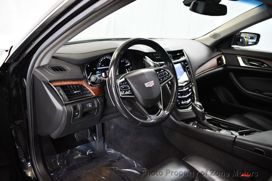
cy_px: 90
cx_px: 136
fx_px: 227
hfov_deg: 62.0
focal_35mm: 30
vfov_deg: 43.6
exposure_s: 1/100
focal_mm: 20
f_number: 3.5
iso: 3200
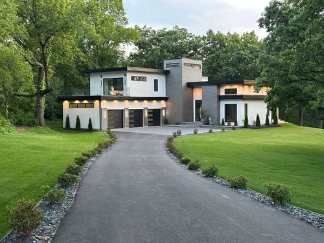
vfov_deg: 30.3
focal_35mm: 48
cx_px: 162
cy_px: 122
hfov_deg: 39.7
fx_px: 449
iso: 160
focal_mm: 6.86
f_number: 1.78
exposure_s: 1/60
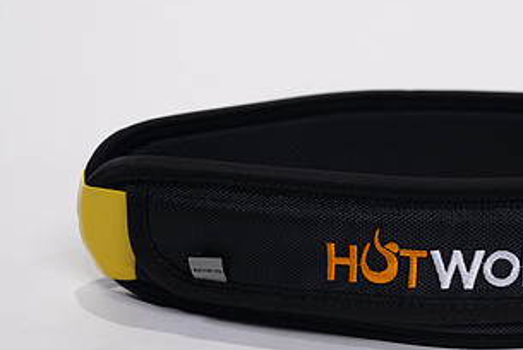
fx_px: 1381
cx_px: 429
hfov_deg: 21.1
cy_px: 145
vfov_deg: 14.4
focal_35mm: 95
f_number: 4
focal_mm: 50
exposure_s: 1/125
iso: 200
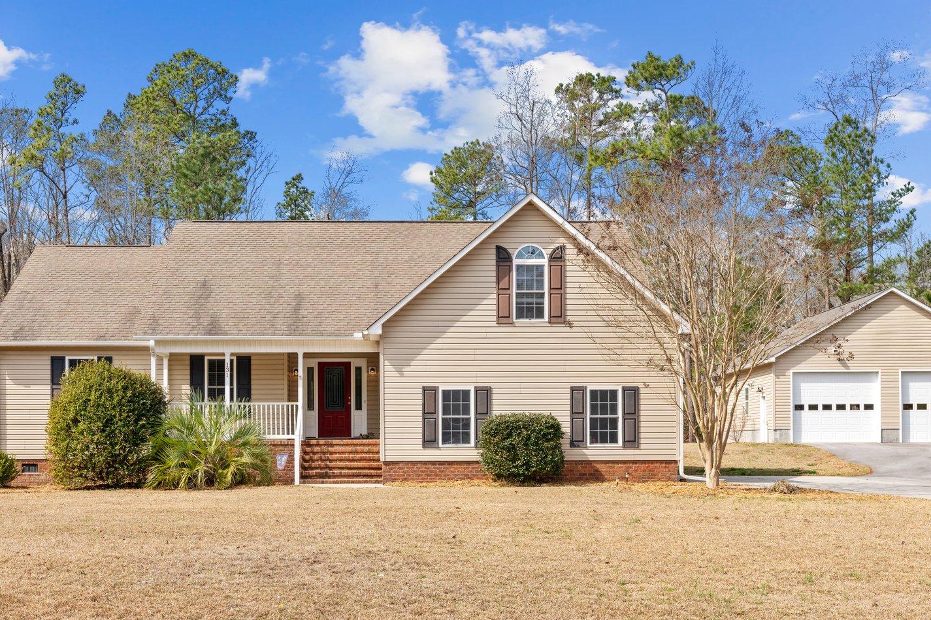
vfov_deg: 29.1
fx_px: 1190
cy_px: 395
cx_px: 395
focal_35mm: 46
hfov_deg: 42.6
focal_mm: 32
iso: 125
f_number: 8
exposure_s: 1/200
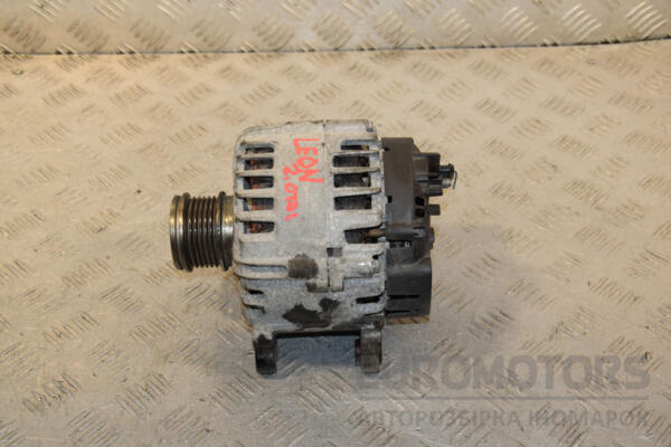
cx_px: 336
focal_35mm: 57
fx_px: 1062
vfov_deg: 23.8
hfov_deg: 35.1
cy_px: 224
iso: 800
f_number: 8
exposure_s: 1/200
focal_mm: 38
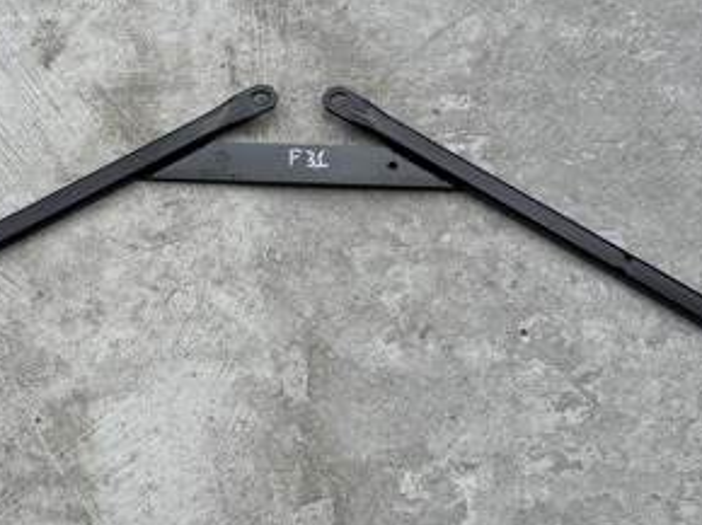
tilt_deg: -66.8
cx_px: 274
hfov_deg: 36.0
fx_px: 1074
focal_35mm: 53
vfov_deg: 27.5
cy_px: 223
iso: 80
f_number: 1.78
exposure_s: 1/3584
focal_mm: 6.76
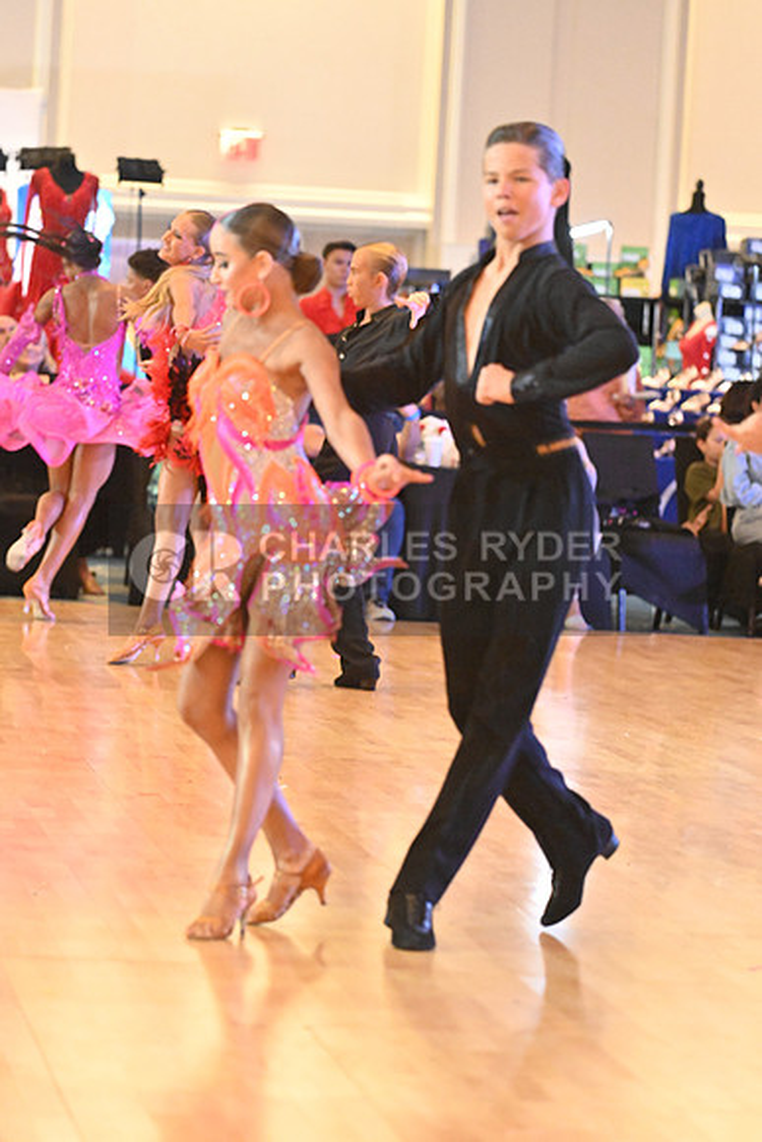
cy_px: 571
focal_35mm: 170
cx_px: 381
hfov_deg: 8.1
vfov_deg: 12.1
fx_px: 5394
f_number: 4
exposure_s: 1/400
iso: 10000
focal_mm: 170
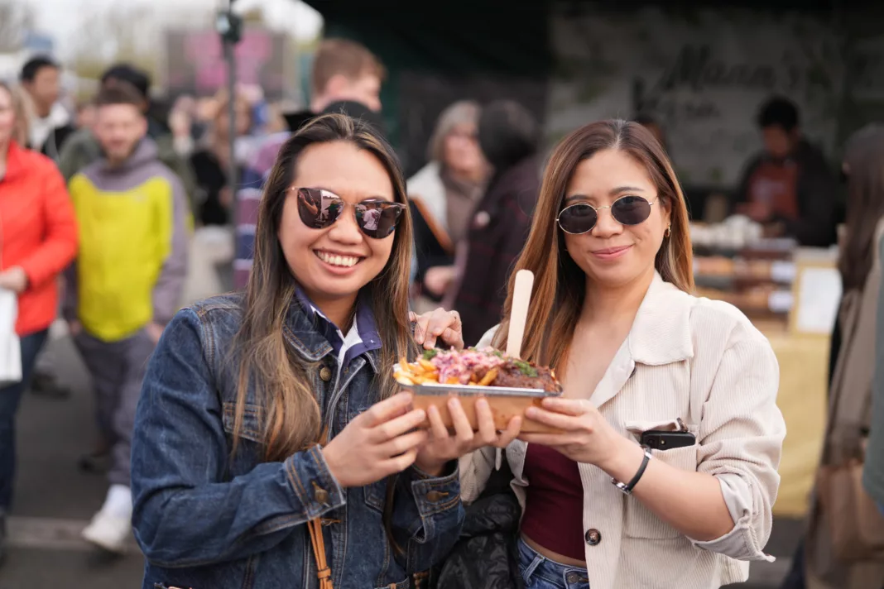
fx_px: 1228
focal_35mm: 50
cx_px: 442
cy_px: 294
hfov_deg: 39.6
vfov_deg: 27.0
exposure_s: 1/2000
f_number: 1.6
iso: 125
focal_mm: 50
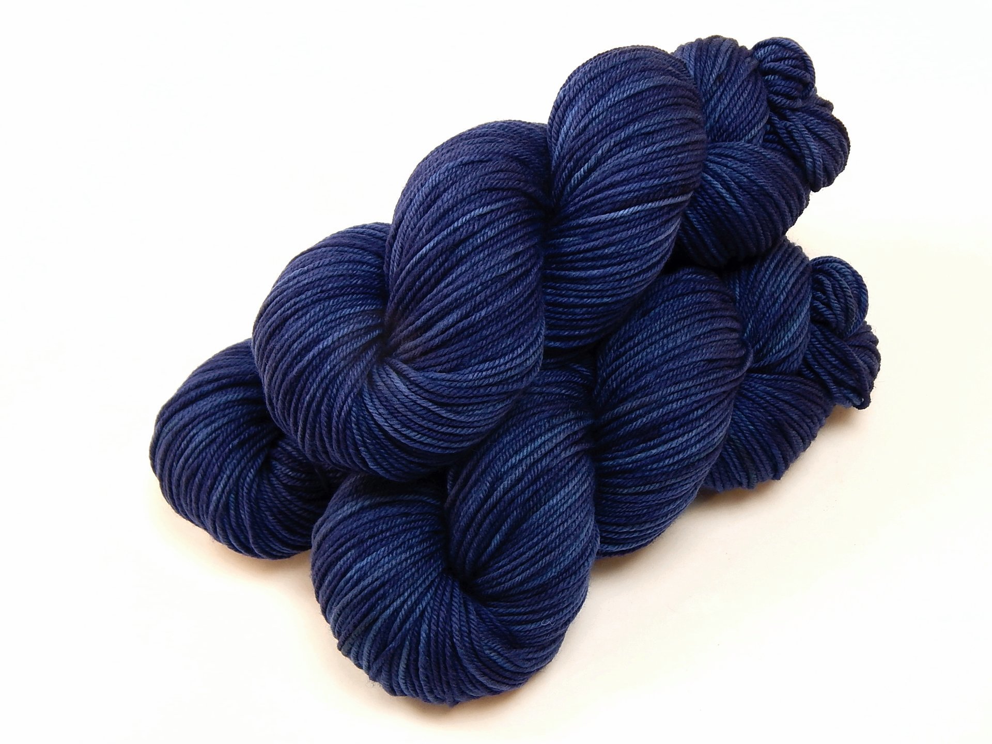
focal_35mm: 49
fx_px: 1404
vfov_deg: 29.7
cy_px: 372
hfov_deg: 38.9
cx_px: 496
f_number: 3.7
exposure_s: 1/15
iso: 125
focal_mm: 8.6
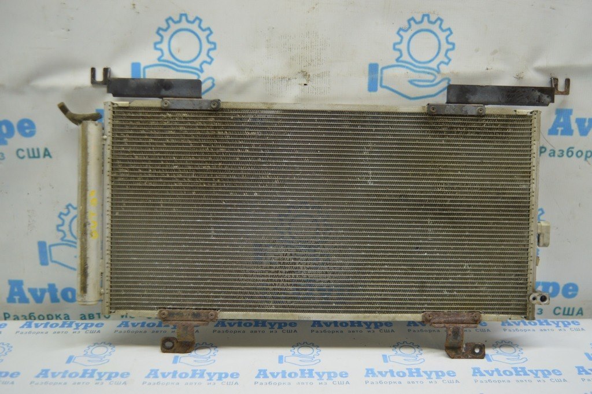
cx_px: 296
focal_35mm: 38
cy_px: 197
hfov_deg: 51.3
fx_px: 616
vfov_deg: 35.4
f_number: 4
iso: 400
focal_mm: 25
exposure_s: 1/50
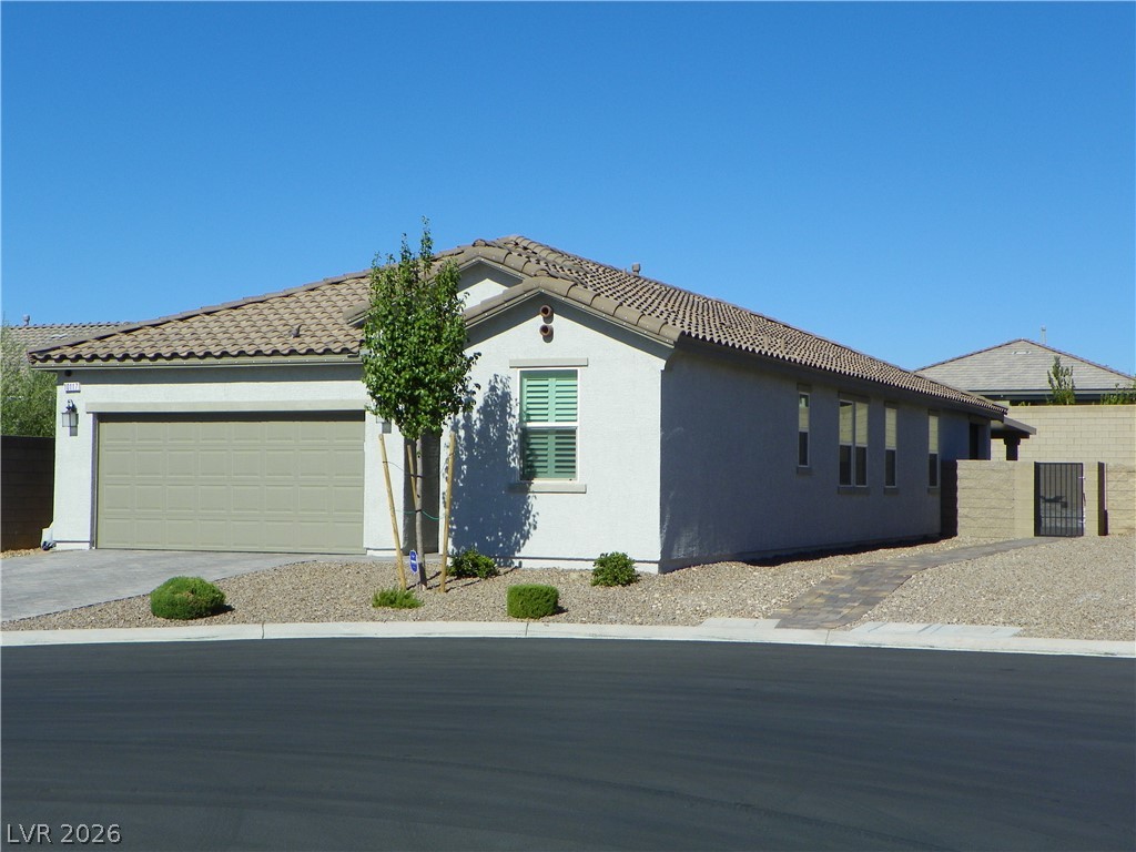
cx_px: 568
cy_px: 426
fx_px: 1772
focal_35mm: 54
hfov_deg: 35.5
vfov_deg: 27.0
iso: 64
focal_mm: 9.6
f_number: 5.6
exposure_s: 1/500
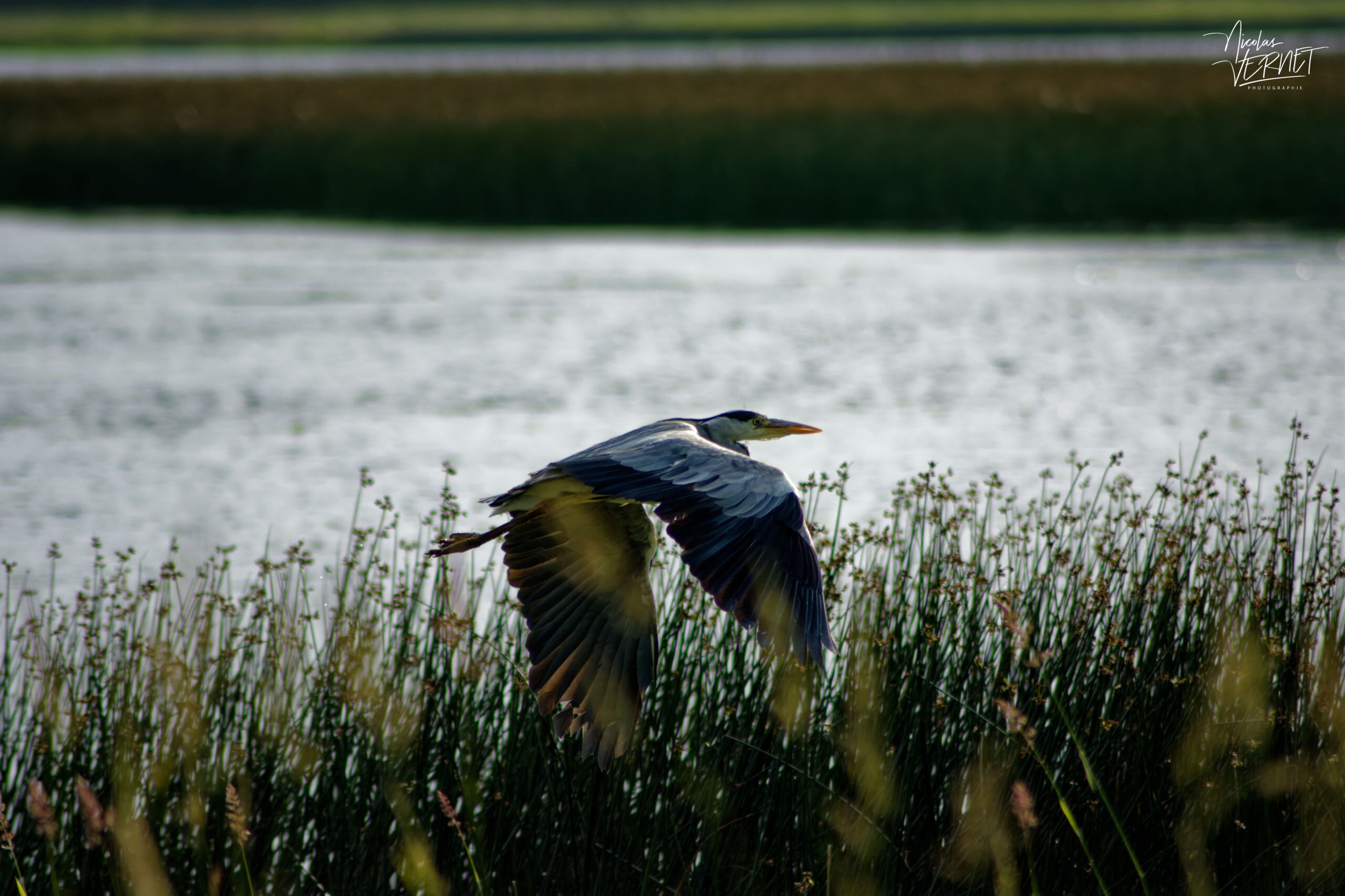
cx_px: 672
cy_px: 448
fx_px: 16812
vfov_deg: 3.1
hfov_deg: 4.6
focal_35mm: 450
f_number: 6.3
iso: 800
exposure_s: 1/2500
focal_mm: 300
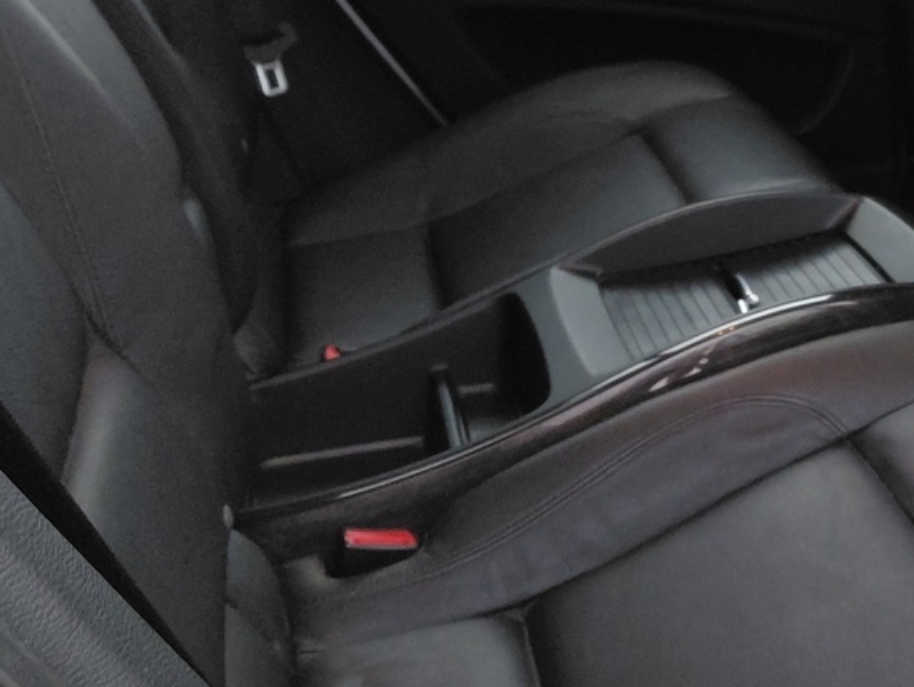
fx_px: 1664
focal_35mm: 63
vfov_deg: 23.1
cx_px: 781
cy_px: 195
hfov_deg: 29.7
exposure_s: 1/24
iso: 320
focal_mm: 4.69
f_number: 1.8
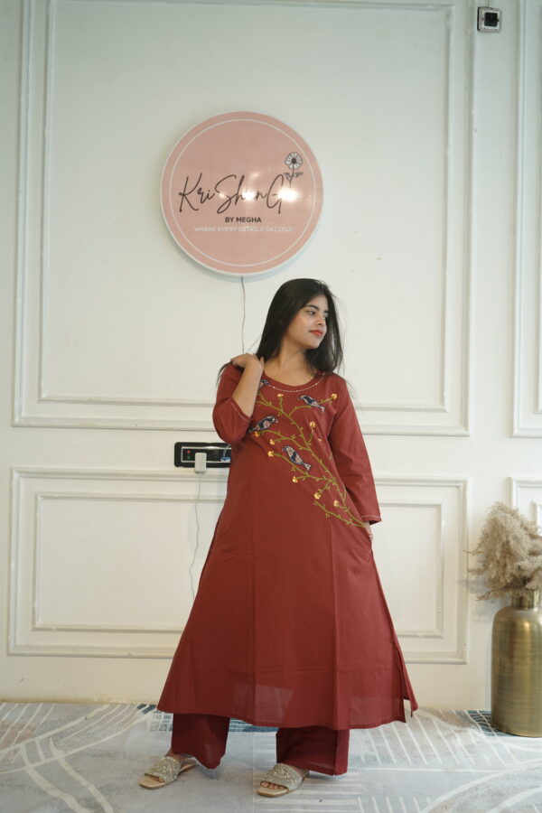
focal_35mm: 39
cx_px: 271
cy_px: 406
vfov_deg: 49.6
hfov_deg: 34.2
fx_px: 881
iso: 200
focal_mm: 39
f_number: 5.6
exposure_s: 1/100
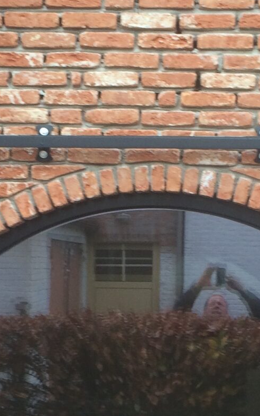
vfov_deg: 20.2
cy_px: 406
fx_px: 1134
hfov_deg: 13.1
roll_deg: +0.9
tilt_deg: -7.8
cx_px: 153
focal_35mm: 100
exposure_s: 1/100
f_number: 2.2
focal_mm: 4.15
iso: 64
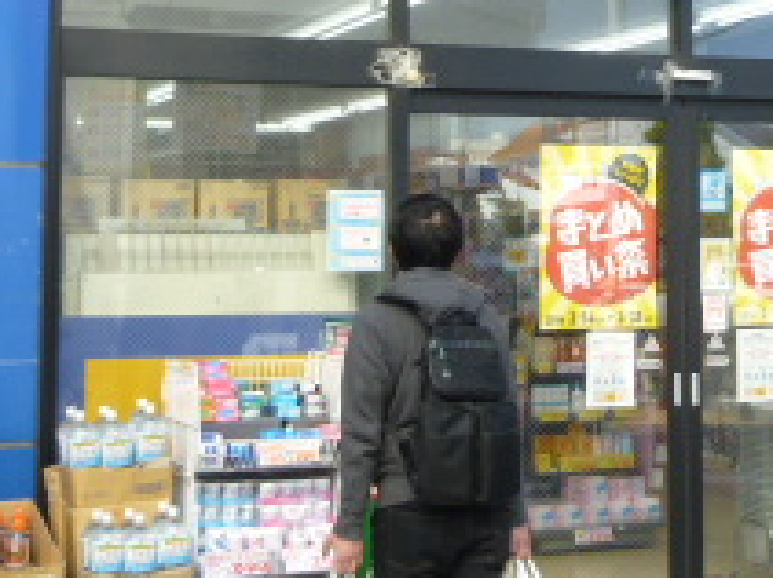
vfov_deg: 19.0
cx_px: 564
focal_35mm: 76
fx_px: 1696
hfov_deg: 25.4
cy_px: 33
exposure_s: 1/200
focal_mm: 4.5
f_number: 3.1
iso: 100
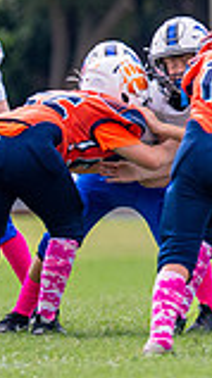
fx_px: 9780
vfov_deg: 2.2
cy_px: 99
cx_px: 499
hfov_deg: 1.2
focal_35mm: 975
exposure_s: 1/3200
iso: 400
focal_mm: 200
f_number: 2.8
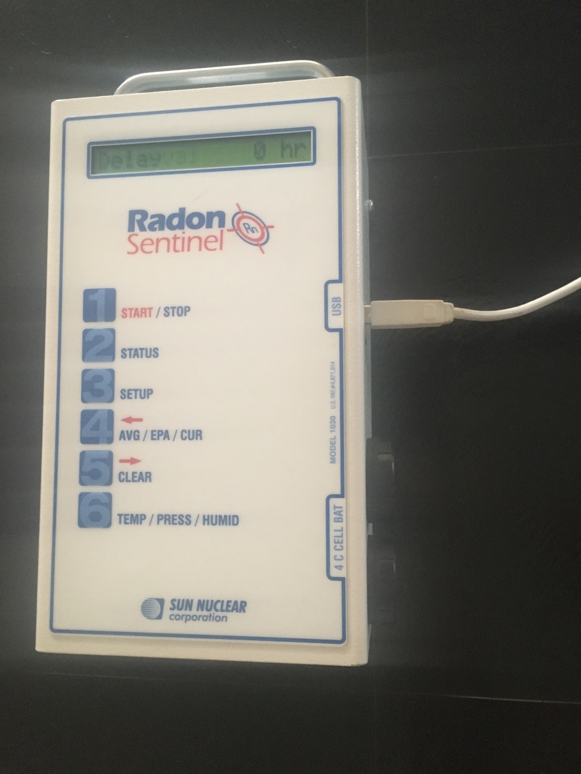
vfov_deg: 61.7
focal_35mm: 29
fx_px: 649
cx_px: 290
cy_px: 387
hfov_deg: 48.2
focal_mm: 4.15
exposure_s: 1/15
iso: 250
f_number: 2.2
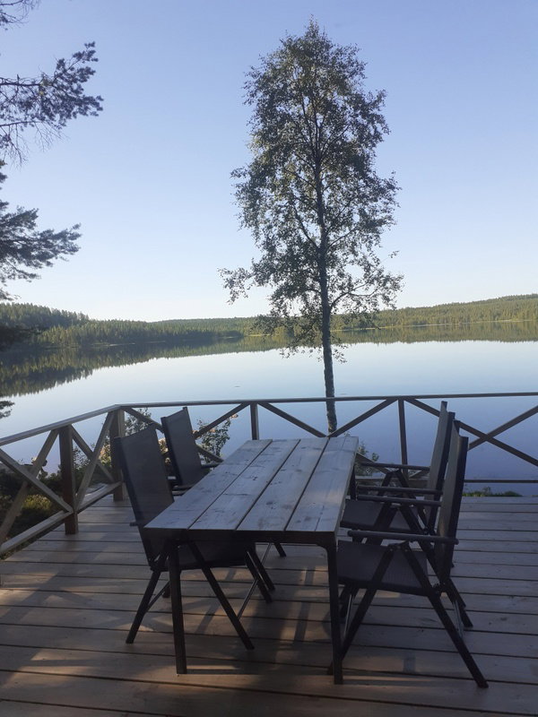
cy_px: 358
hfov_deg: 51.4
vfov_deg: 65.3
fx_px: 560
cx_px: 269
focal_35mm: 27
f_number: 1.9
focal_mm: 3.6
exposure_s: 1/860
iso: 40
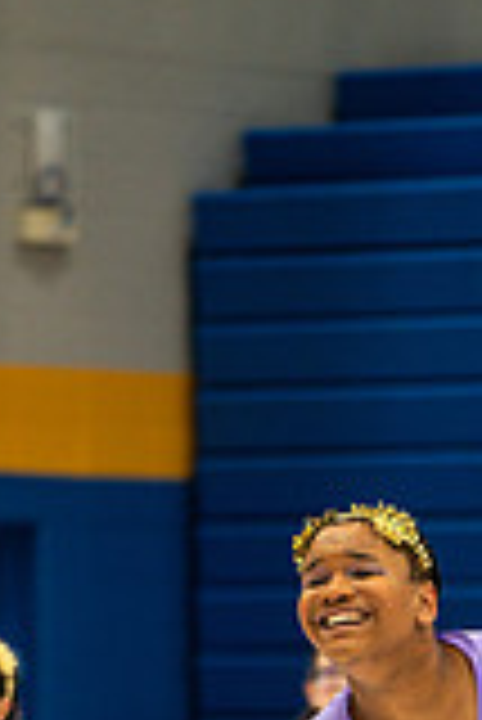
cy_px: 950
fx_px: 8737
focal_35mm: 436
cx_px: 496
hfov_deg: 3.2
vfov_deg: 4.7
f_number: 4
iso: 2000
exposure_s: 1/500
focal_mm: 155
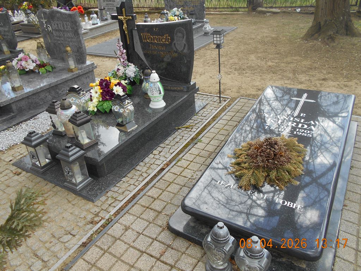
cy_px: 136
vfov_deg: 53.1
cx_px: 180
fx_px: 271
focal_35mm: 26
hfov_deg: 67.3
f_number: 3.2
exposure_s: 1/250
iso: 80
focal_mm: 4.6
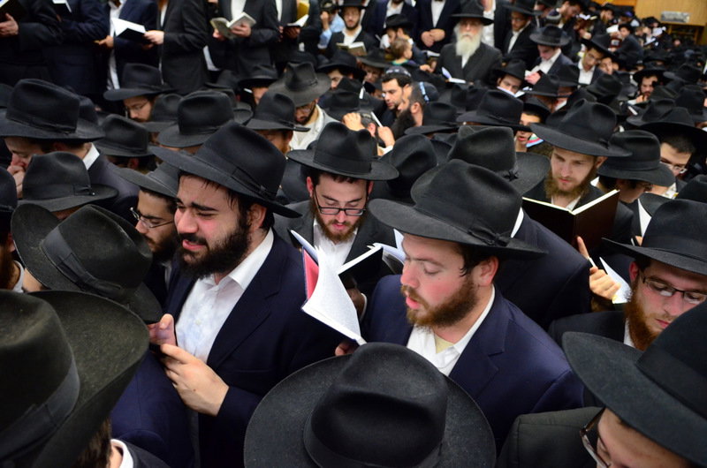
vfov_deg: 50.2
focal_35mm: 26
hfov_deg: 70.5
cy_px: 234
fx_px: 500
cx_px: 354
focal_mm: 17
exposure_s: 1/80
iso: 2000
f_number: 3.5
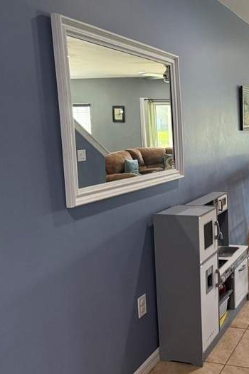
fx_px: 395
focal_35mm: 38
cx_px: 270
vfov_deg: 50.7
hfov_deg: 31.3
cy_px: 178
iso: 320
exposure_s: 1/120
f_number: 1.78
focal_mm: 6.76
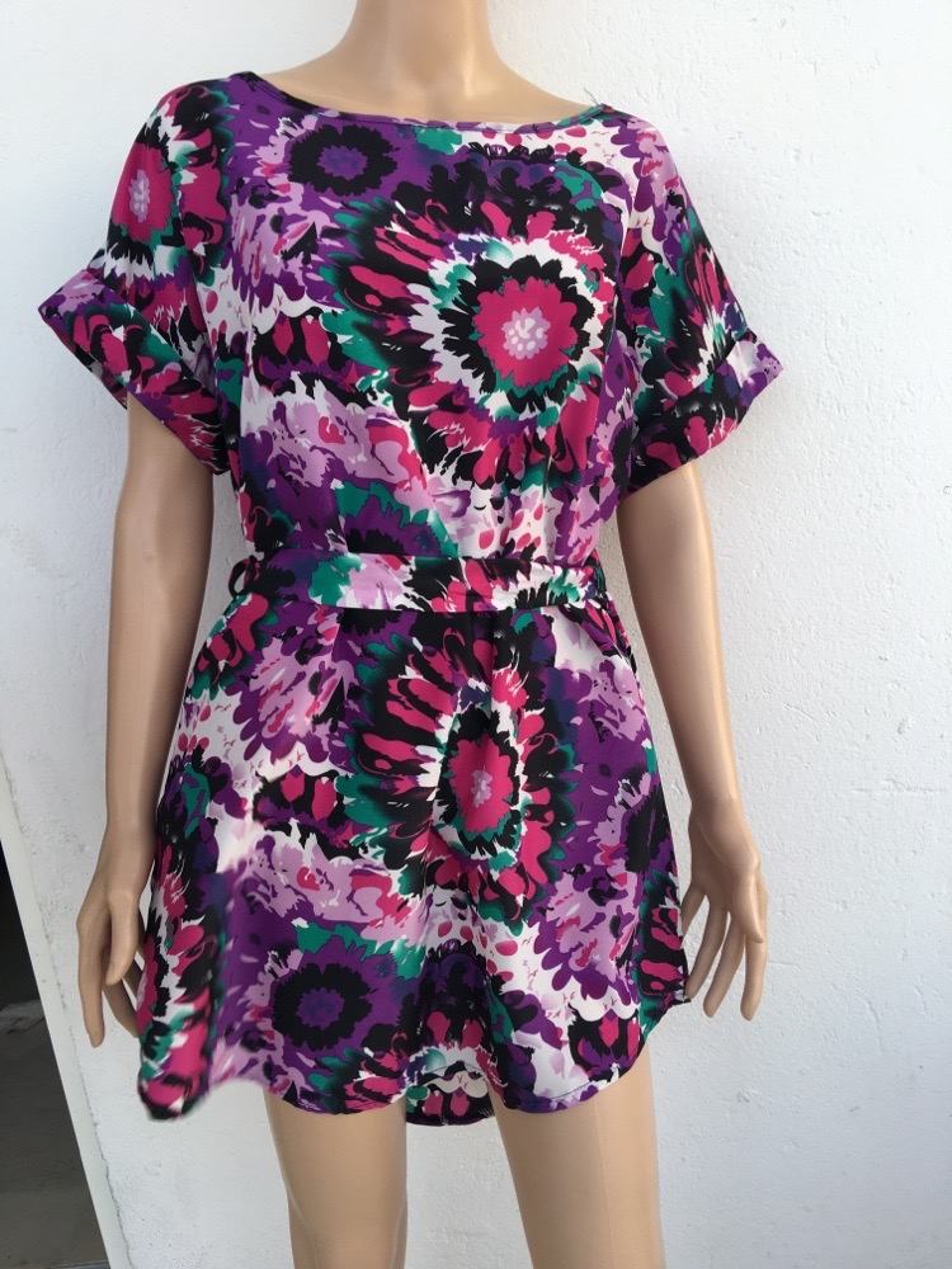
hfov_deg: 48.2
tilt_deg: -12.3
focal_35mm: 29
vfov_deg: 61.7
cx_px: 476
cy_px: 634
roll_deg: +7.8
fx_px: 1063
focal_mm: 4.15
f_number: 2.2
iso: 25
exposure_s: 1/50
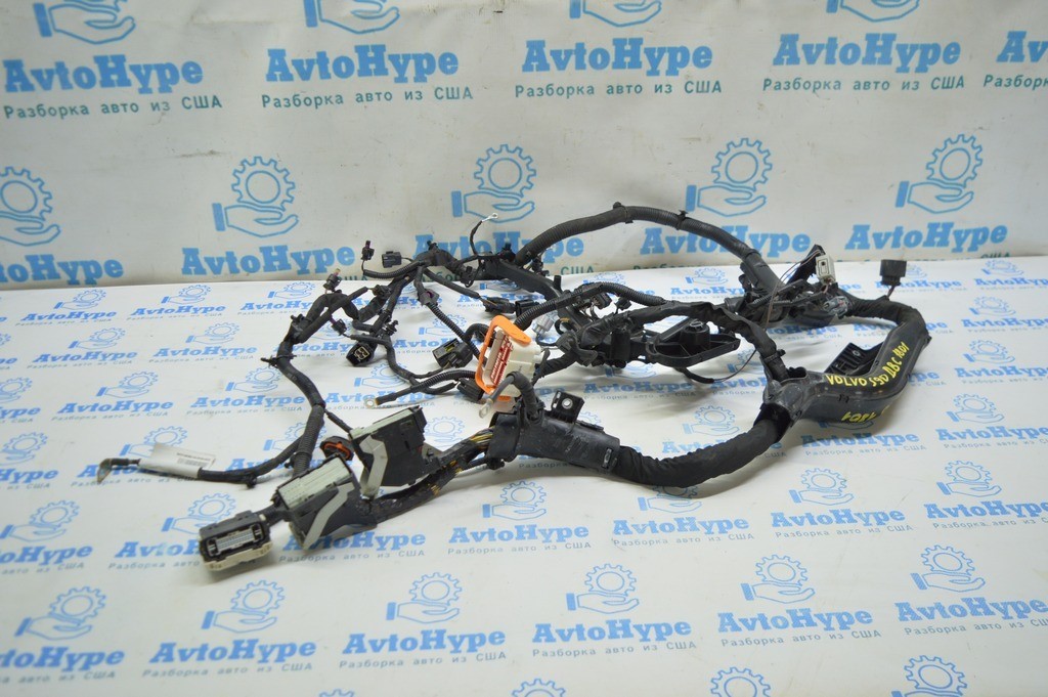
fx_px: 873
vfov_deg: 43.5
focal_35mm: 30
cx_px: 524
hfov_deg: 62.0
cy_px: 348
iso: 400
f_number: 3.8
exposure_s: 1/40
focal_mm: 20
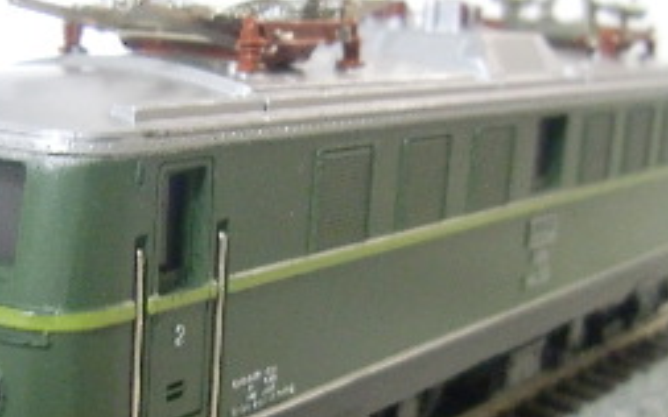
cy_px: 293
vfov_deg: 17.3
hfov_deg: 27.4
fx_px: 1365
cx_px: 235
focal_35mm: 75
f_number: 2.6
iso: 400
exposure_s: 1/8
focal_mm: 4.9
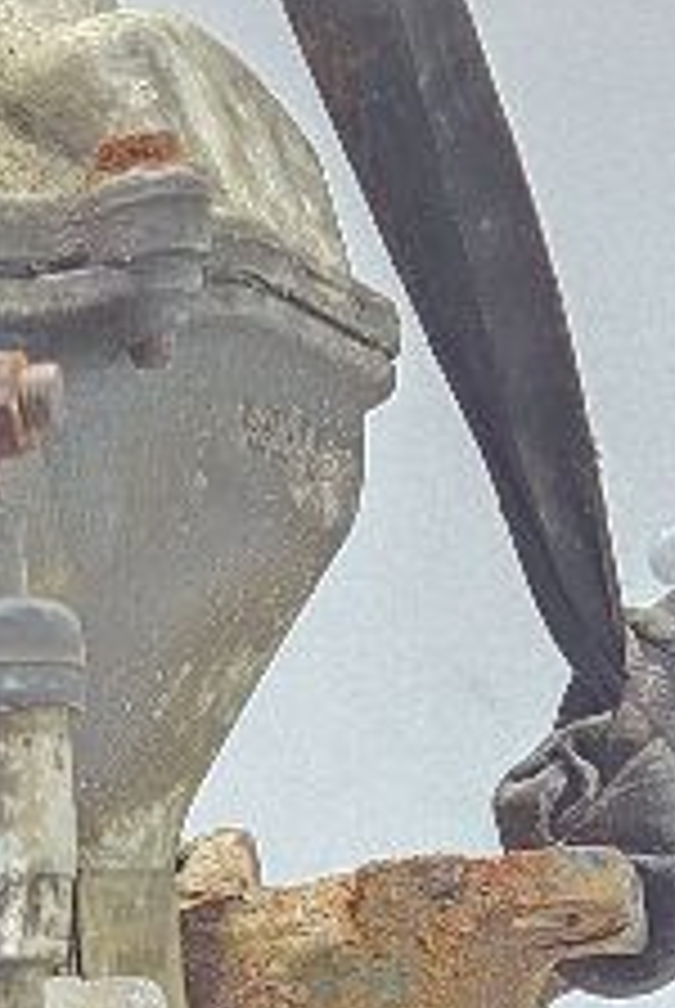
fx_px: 3589
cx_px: -945
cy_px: 1638
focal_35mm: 128
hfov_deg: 9.5
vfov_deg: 14.6
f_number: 1.7
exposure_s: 1/100
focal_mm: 6.3
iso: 640
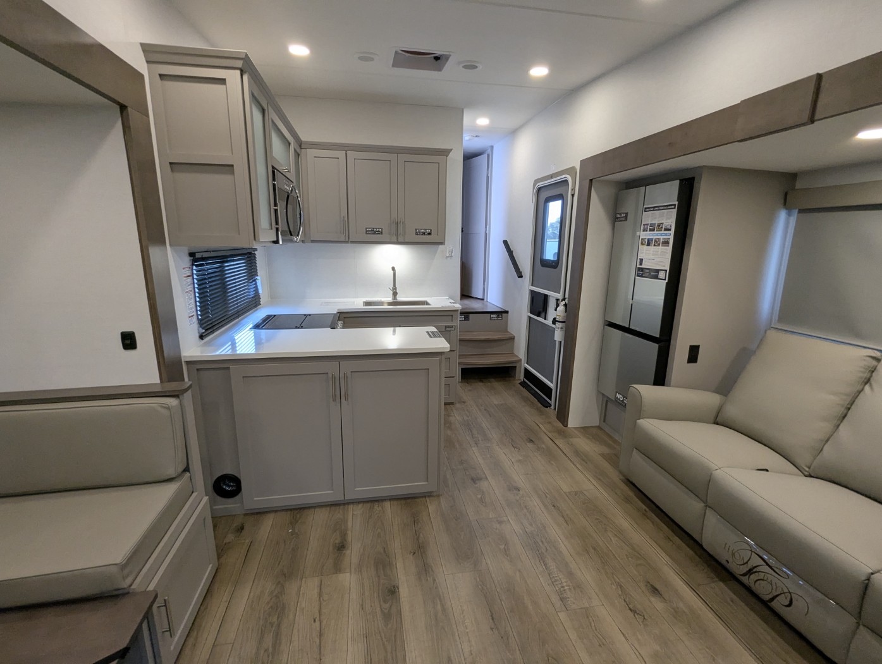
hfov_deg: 94.4
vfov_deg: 78.2
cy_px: 332
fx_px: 408
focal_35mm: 16
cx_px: 441
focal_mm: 2.35
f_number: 2.2
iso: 207
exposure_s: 1/124
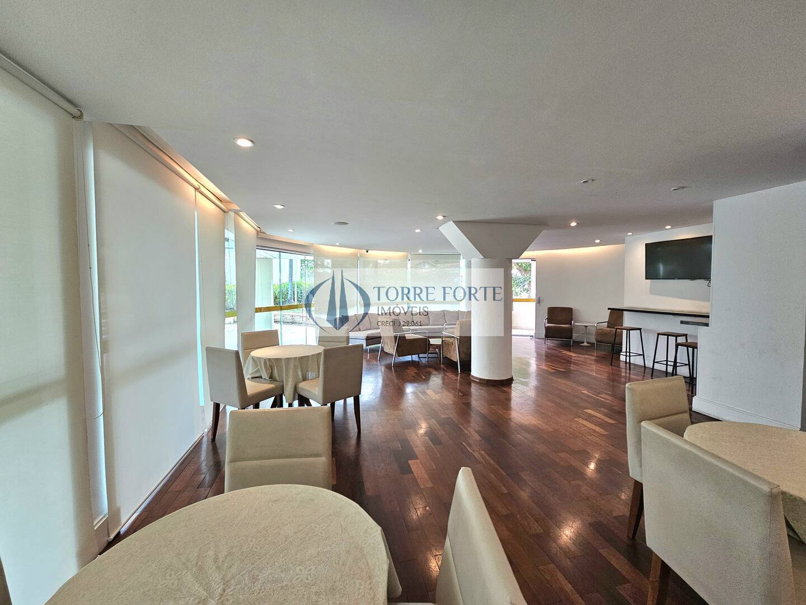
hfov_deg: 106.2
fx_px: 303
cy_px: 302
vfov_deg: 89.9
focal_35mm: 13
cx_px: 403
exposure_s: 1/60.2
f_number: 2.2
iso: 64
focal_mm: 2.2
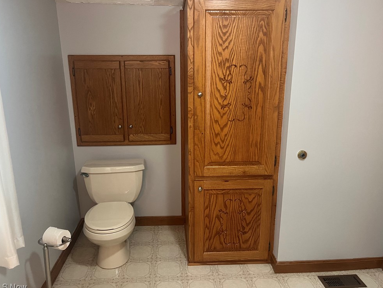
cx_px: 187
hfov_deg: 65.3
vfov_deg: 51.4
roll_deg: +0.6
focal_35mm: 27
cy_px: 146
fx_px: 299
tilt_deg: -15.4
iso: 250
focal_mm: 5.1
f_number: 1.6
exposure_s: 1/60
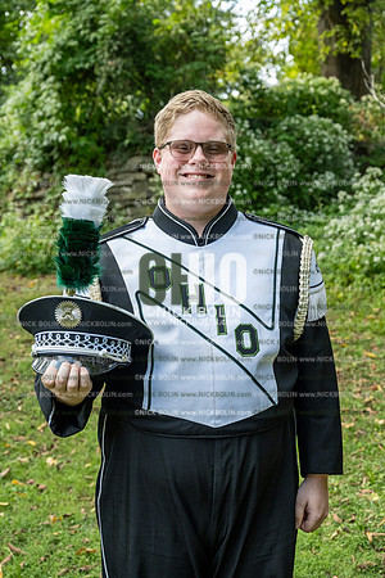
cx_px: 192
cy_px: 289
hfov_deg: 26.0
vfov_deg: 38.2
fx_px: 834
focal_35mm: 52
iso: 1000
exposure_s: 1/640
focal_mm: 52
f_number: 5.6
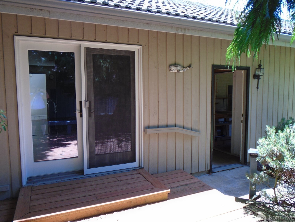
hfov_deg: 65.3
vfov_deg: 51.4
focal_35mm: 27
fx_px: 230
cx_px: 153
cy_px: 112
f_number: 3.2
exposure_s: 1/60
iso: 100
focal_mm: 4.6
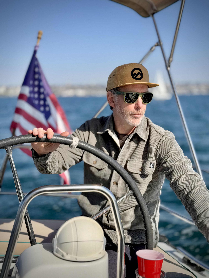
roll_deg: +1.5
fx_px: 386
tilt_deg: -5.4
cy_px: 139
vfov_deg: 39.7
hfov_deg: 30.3
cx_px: 104
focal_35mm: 48
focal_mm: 6.76
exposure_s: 1/4098
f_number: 1.78
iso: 64
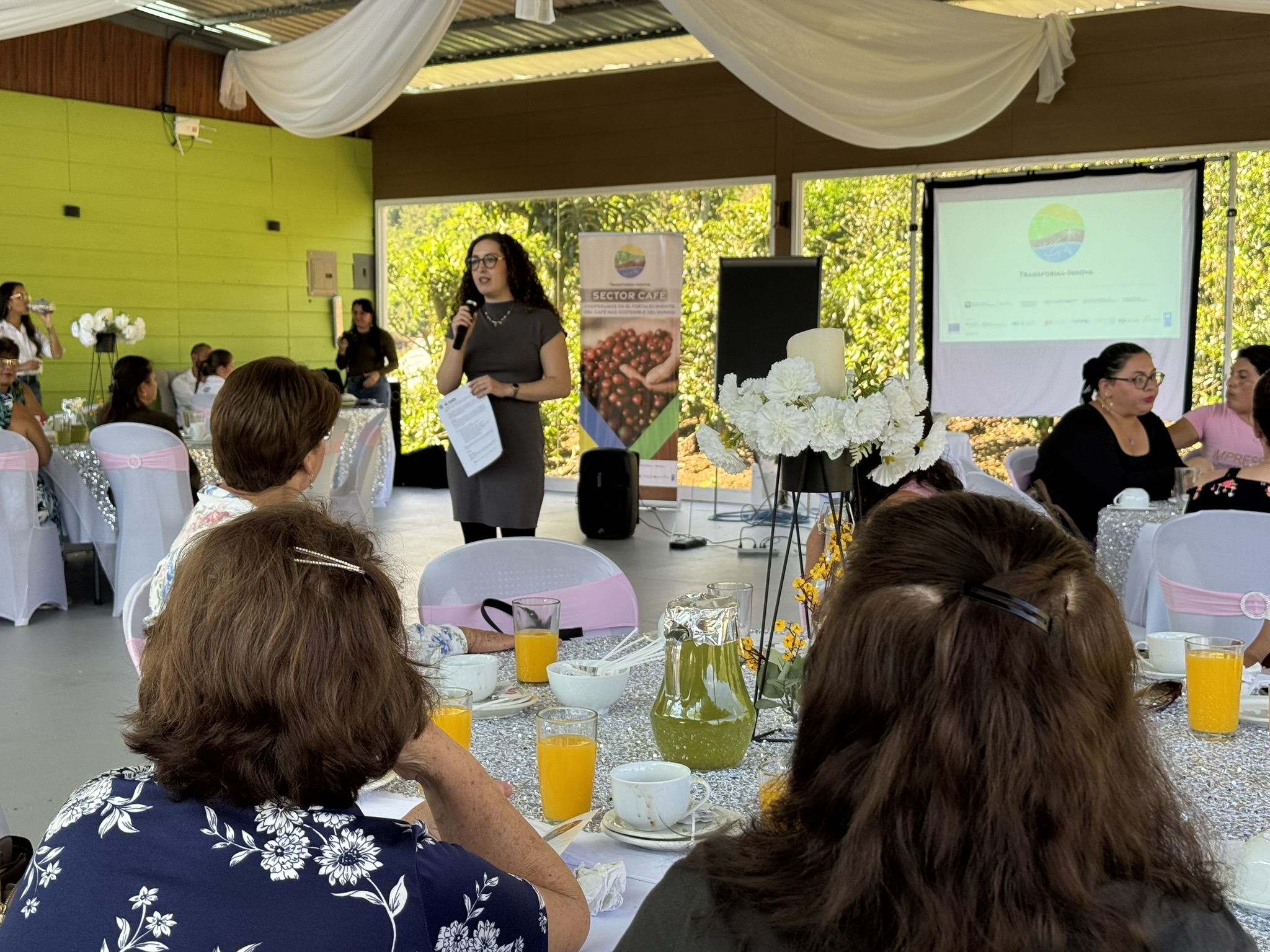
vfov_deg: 30.3
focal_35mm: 48
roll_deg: -1.2
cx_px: 635
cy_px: 476
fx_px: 1761
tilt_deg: -6.3
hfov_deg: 39.7
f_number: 1.78
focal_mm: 6.76
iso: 80
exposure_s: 1/121
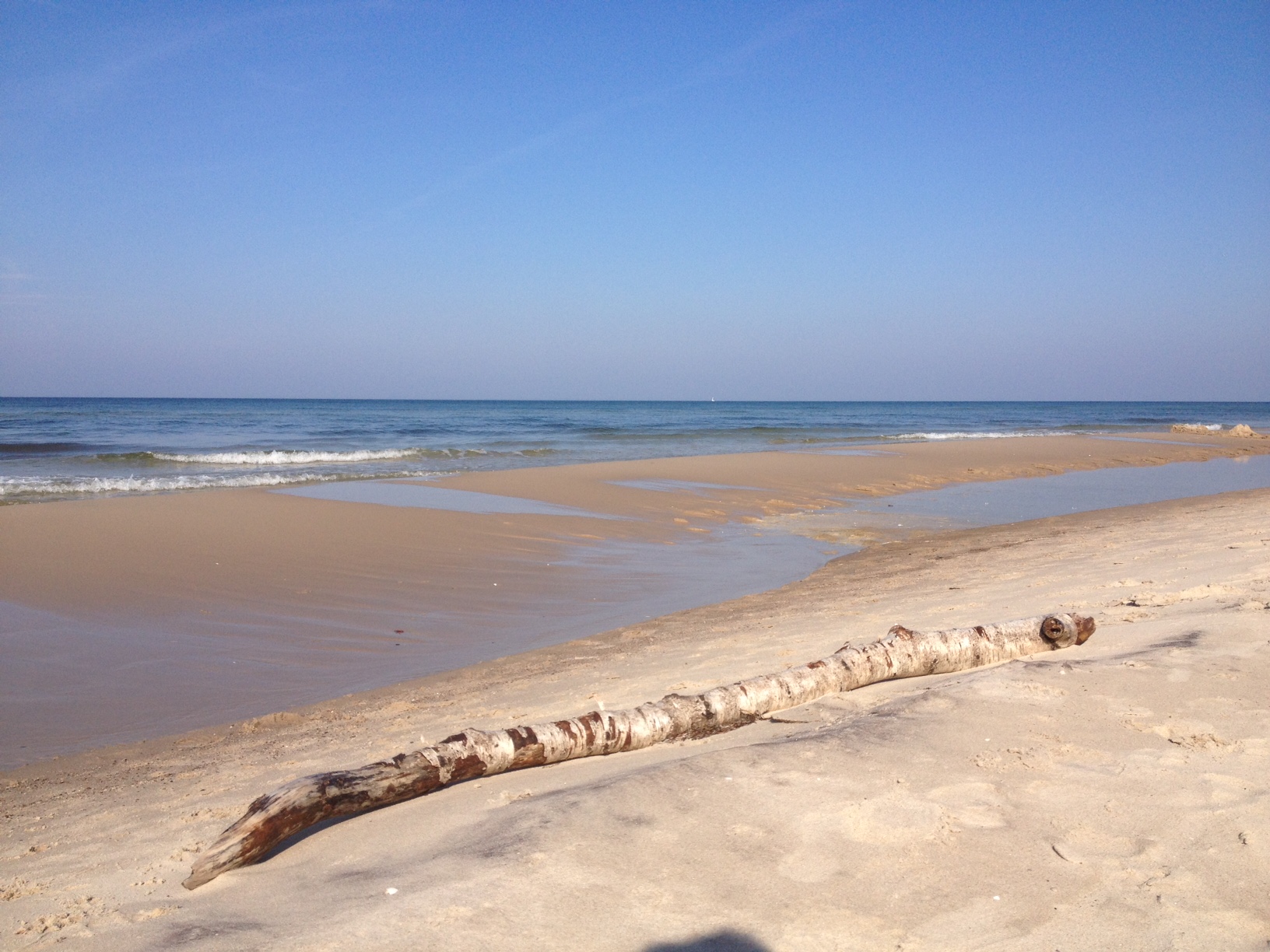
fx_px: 1284
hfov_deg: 52.6
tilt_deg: -3.9
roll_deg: -0.2
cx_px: 635
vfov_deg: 40.7
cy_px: 476
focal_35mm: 35
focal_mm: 4.28
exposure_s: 1/2404
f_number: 2.4
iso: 50
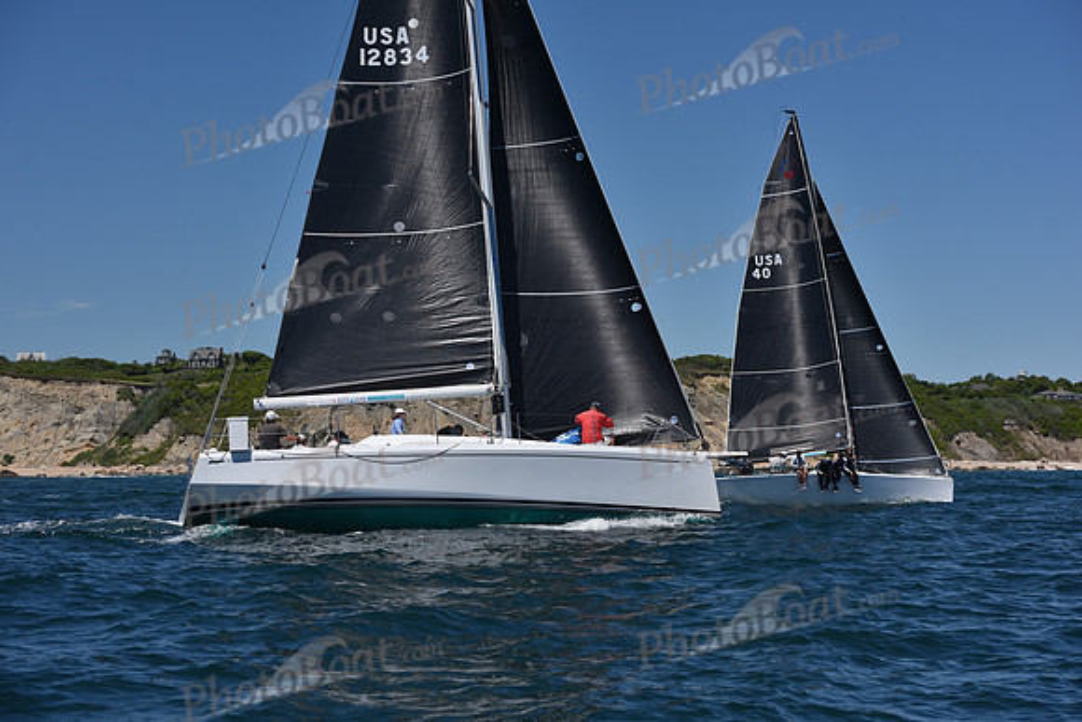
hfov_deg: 28.8
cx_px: 541
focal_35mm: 70
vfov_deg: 19.5
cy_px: 361
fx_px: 2104
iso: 250
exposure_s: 1/800
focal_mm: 70
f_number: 7.1
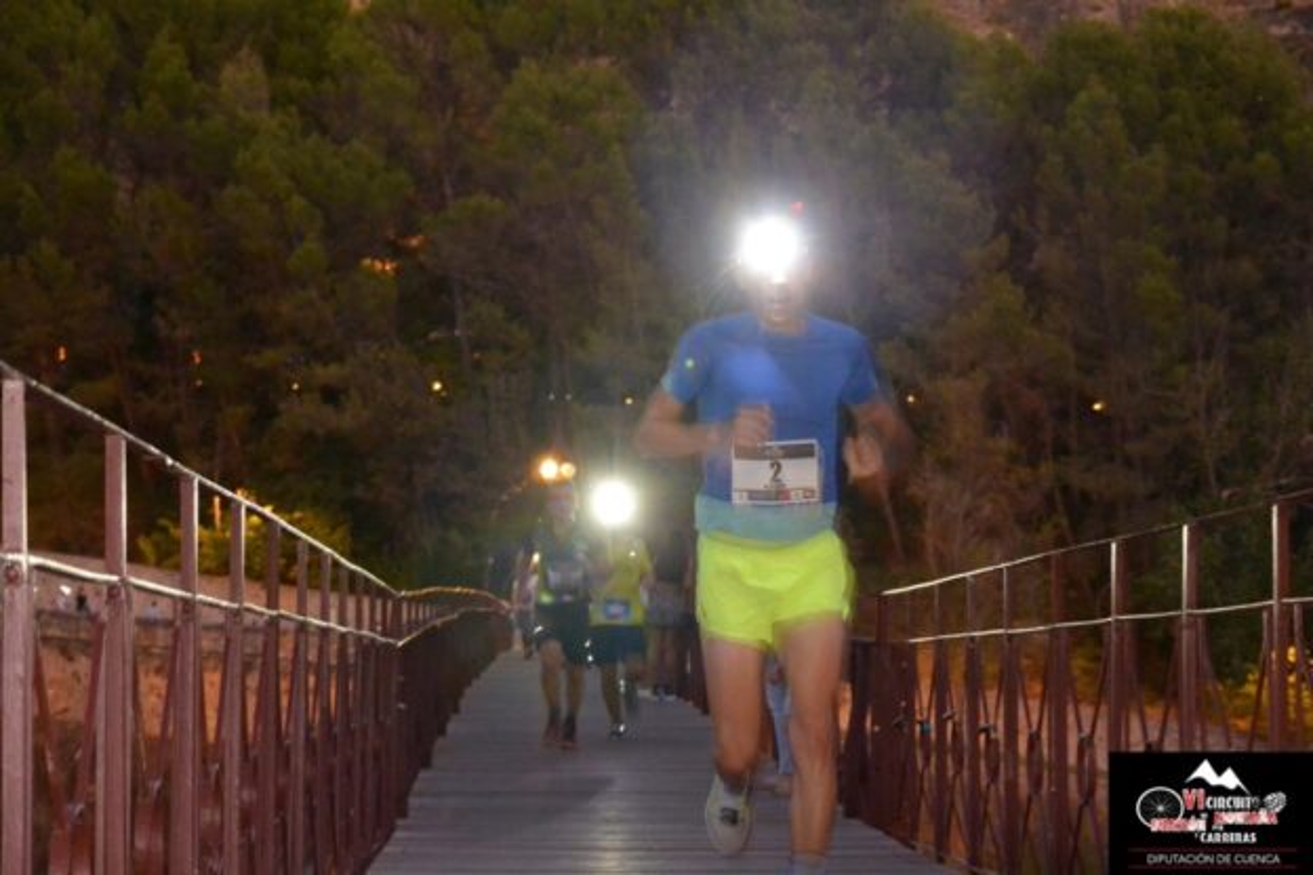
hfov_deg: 25.1
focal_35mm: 81
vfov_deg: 16.9
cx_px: 656
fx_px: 2954
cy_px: 438
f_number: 3.8
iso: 1000
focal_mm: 30
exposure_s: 1/15
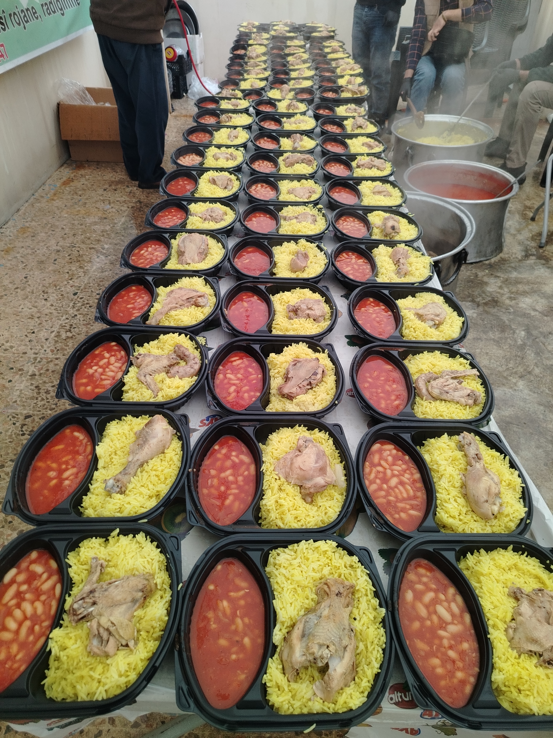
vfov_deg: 71.6
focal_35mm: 24
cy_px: 369
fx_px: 511
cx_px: 276
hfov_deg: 56.8
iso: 525
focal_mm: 5.25
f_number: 1.75
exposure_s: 1/50
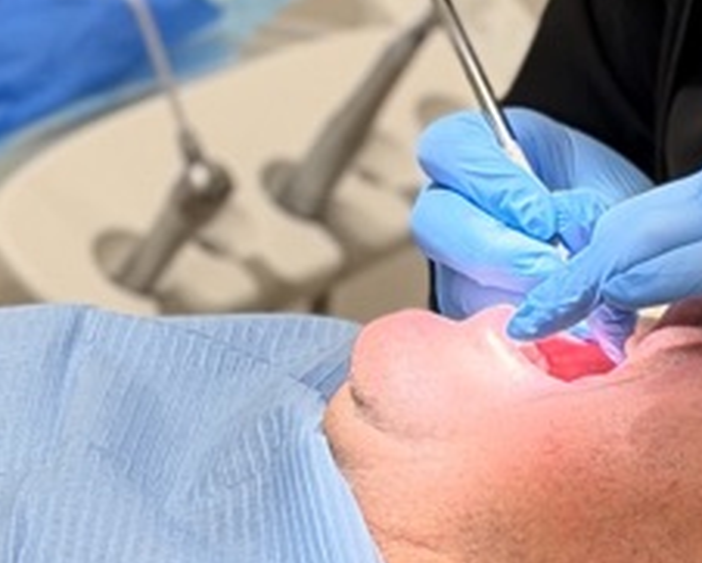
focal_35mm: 249
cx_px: 891
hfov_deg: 7.7
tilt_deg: -17.3
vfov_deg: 6.2
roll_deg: +0.5
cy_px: -227
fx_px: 5176
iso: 64
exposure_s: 1/100
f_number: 1.78
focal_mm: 6.76
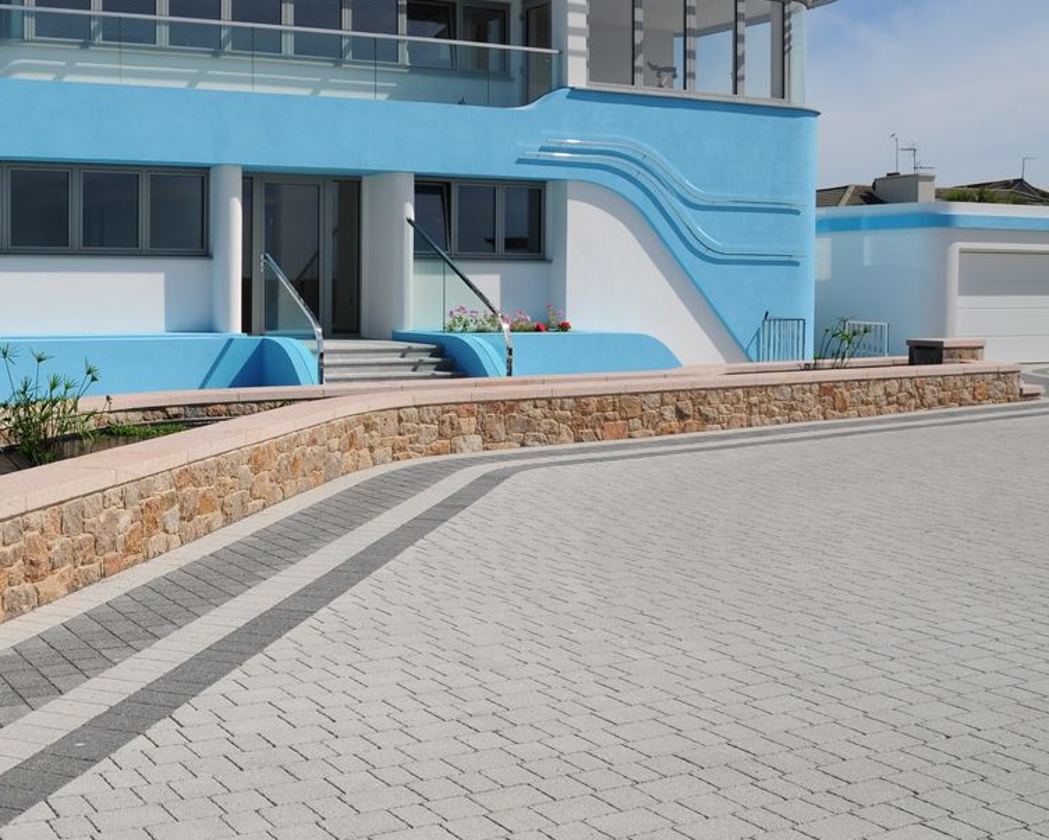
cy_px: 318
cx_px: 205
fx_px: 1336
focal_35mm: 43
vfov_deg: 34.7
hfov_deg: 41.0
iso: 200
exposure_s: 1/1000
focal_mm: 18
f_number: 7.1
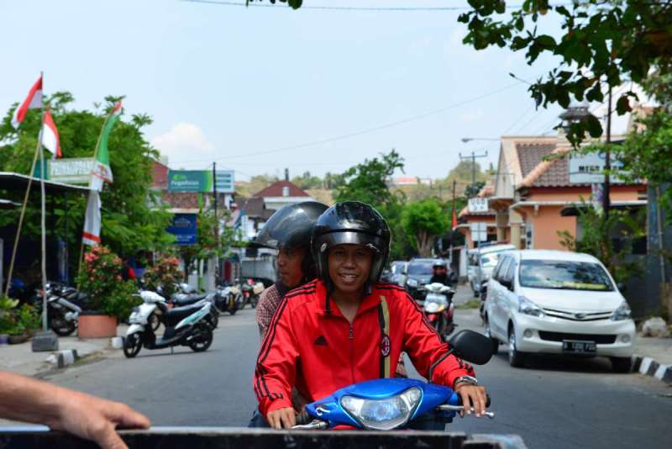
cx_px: 336
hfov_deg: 28.8
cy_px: 224
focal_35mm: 70
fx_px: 1307
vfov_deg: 19.5
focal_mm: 70
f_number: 9
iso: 250
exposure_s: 1/320
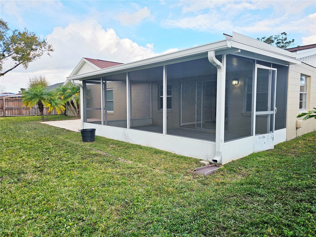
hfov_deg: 73.9
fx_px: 210
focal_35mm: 23
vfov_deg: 58.9
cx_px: 158
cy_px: 118
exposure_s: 1/260
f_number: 1.7
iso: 10
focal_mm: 6.3
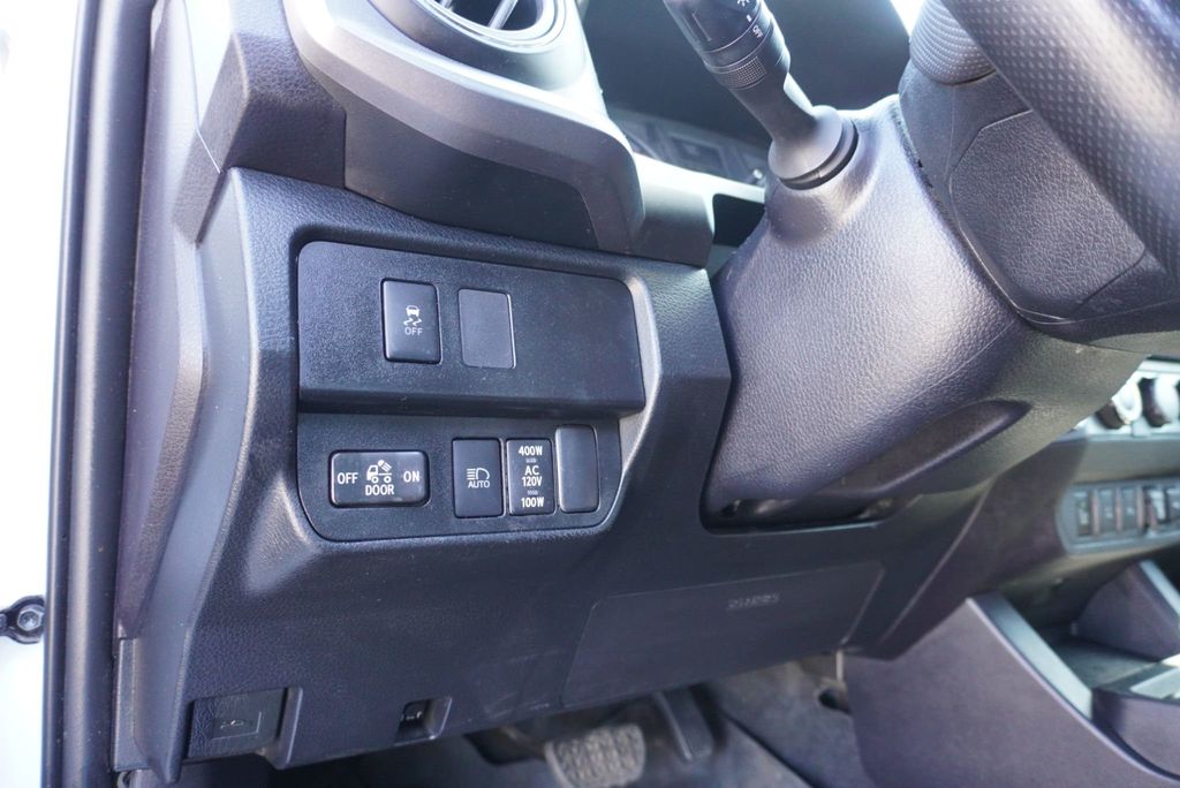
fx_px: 836
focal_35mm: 26
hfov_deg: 70.4
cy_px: 394
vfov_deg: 50.5
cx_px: 590
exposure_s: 1/60
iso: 1600
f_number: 3.5
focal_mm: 17
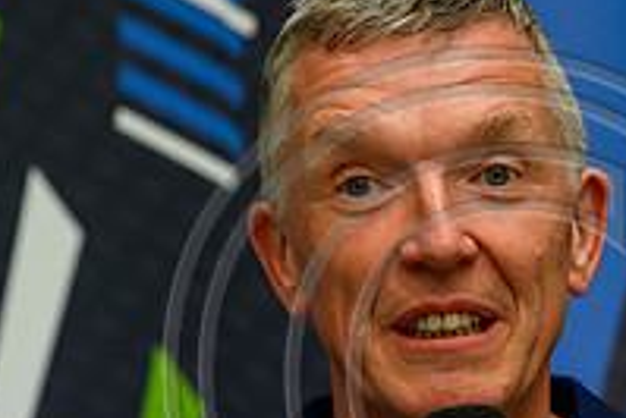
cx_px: 488
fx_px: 10127
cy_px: 366
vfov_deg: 2.4
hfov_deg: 3.5
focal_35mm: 582
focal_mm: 200
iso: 4000
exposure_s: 1/400
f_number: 3.5
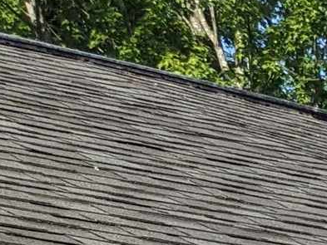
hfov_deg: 7.5
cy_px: 831
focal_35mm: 211
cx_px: 1167
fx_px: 1994
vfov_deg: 6.3
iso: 51
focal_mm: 4.38
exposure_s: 1/3906
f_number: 1.73
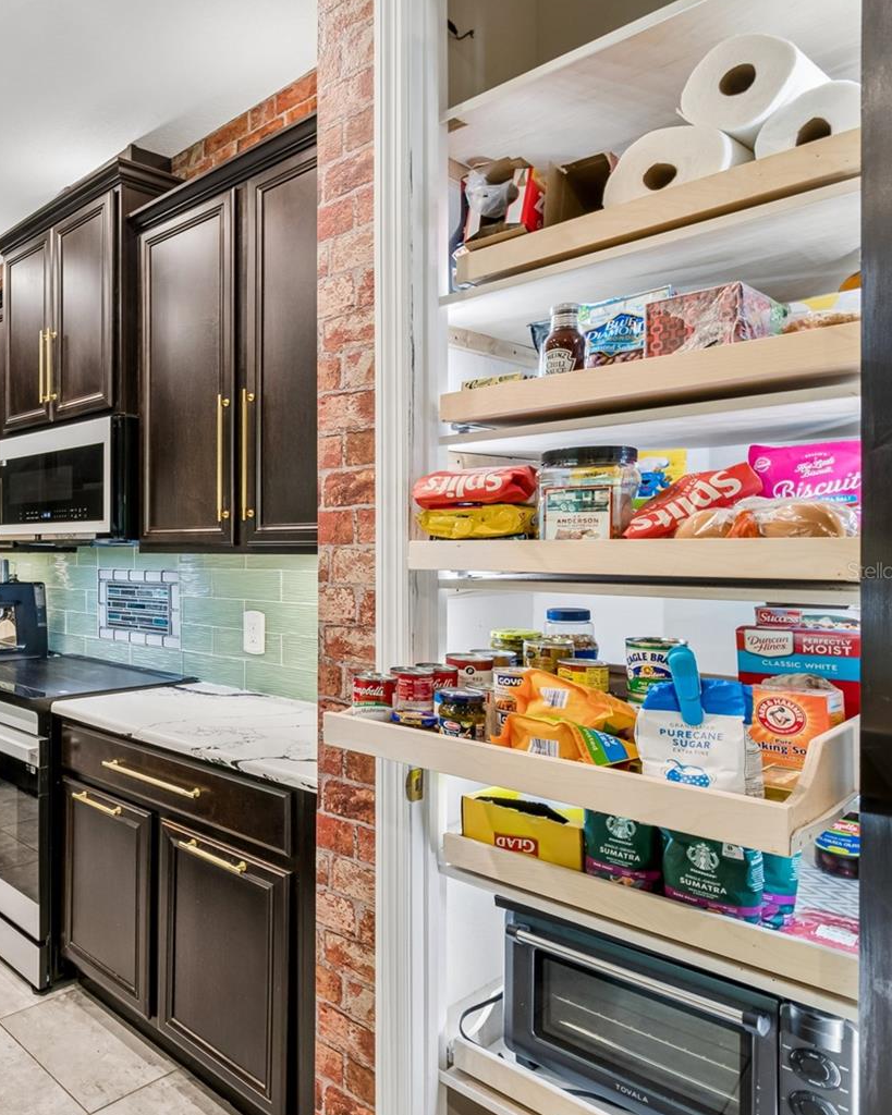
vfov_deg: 75.0
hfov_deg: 54.2
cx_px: 73
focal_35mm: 22
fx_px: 726
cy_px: 571
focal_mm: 10
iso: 100
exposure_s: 1/4
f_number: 7.1
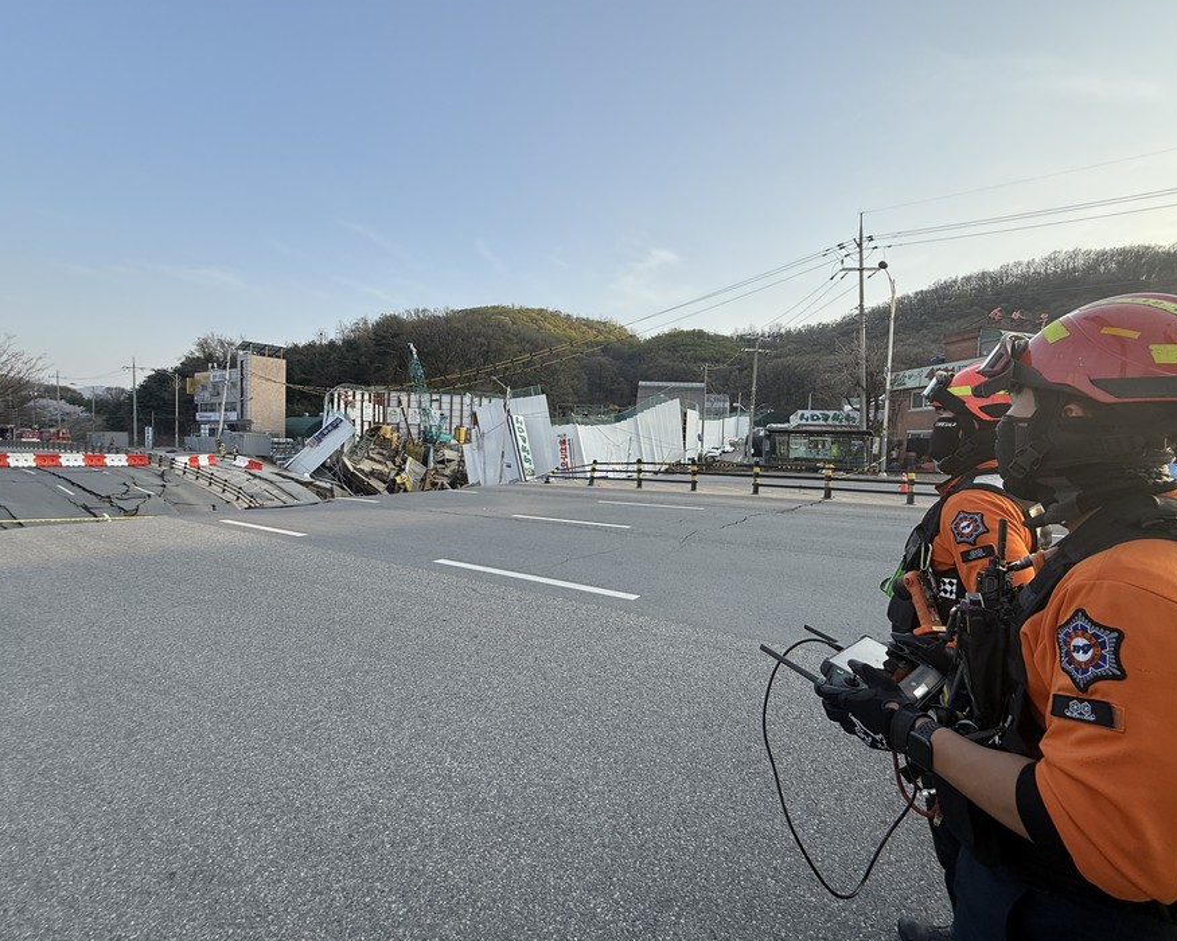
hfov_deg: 96.6
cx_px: 635
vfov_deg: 84.0
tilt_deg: -2.2
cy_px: 465
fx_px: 523
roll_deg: -2.0
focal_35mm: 15
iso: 50
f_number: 2.2
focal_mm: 2.22
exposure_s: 1/564
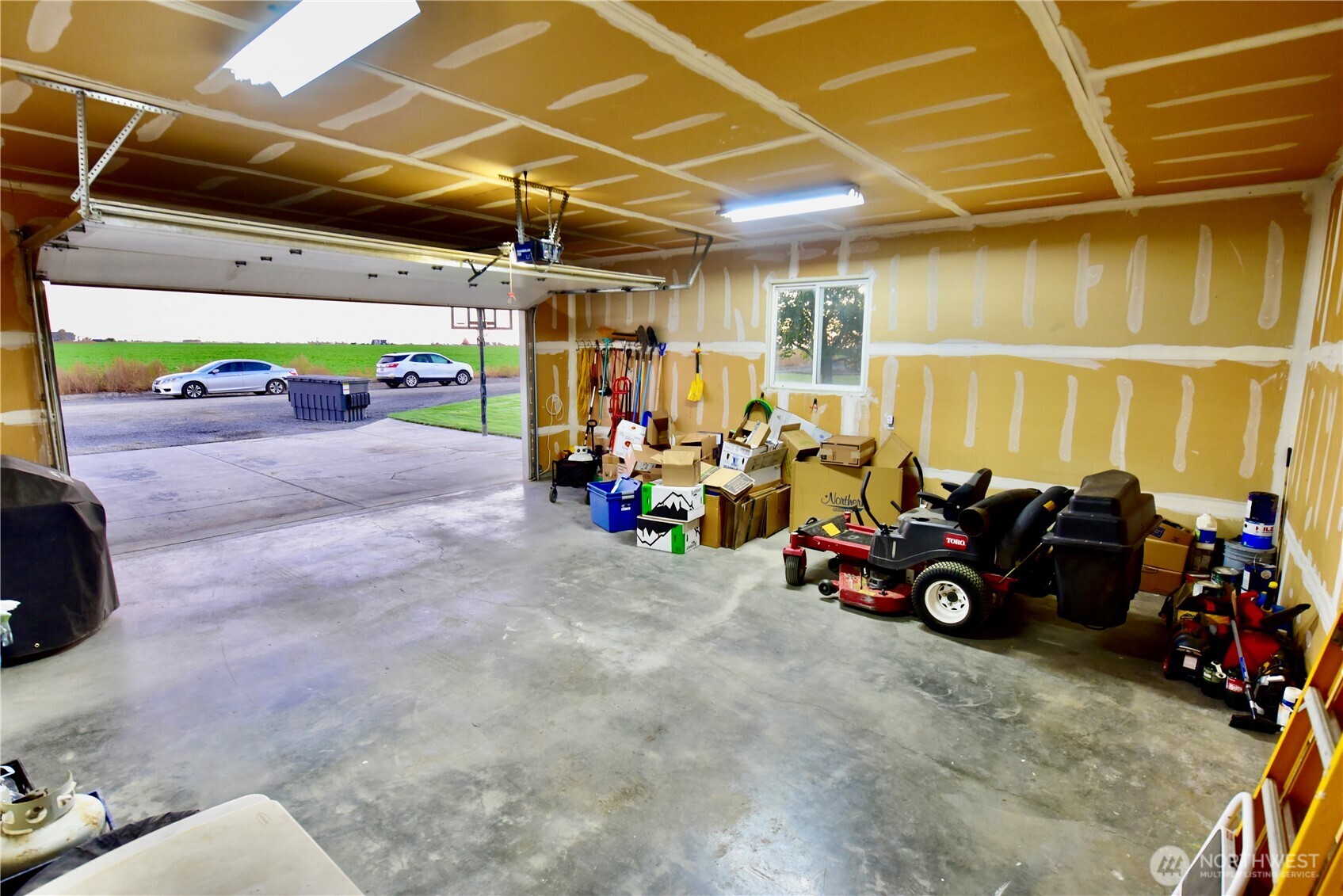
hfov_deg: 93.3
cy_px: 448
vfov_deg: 70.5
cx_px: 672
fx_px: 634
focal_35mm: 17
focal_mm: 17
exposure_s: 1/60
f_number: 5
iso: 1600
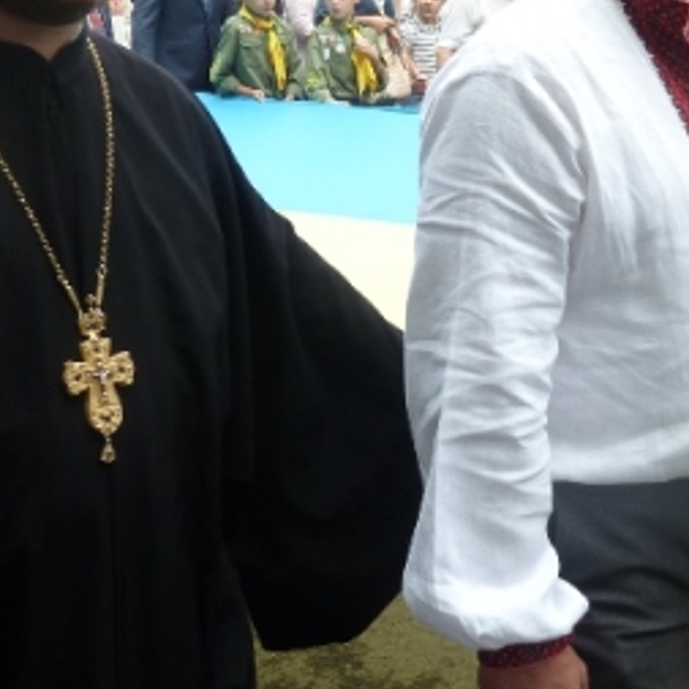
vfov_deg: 30.4
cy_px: 242
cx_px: 504
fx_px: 1261
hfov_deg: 30.1
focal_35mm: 56
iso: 80
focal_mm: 4.1
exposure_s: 1/100
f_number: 3.5
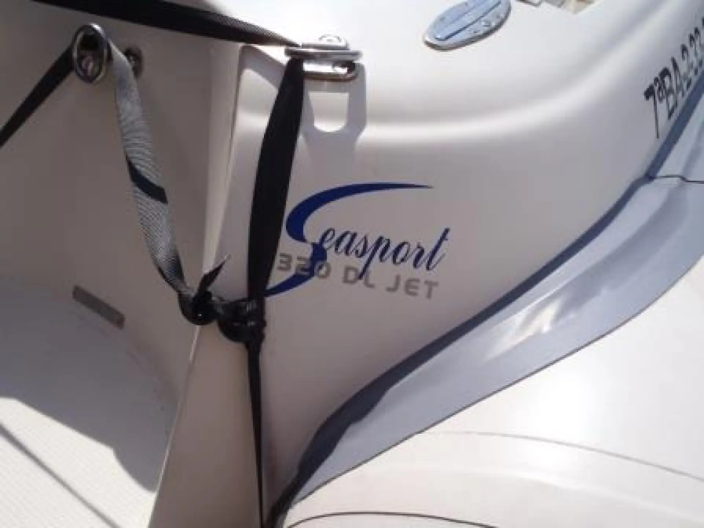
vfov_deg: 49.7
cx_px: 352
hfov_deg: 63.4
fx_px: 569
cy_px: 264
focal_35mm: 28
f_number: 10
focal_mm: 5
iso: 80
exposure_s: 1/160
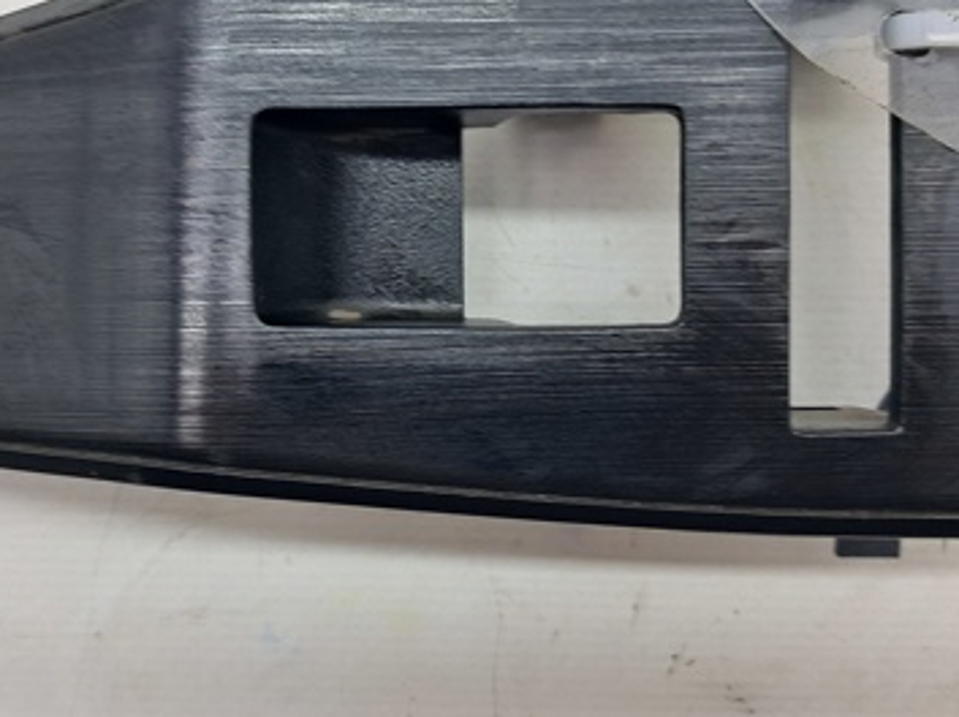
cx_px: 402
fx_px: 1356
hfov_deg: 38.8
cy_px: 287
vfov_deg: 29.5
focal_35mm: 49
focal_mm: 4
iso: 50
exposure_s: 1/50
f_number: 1.8
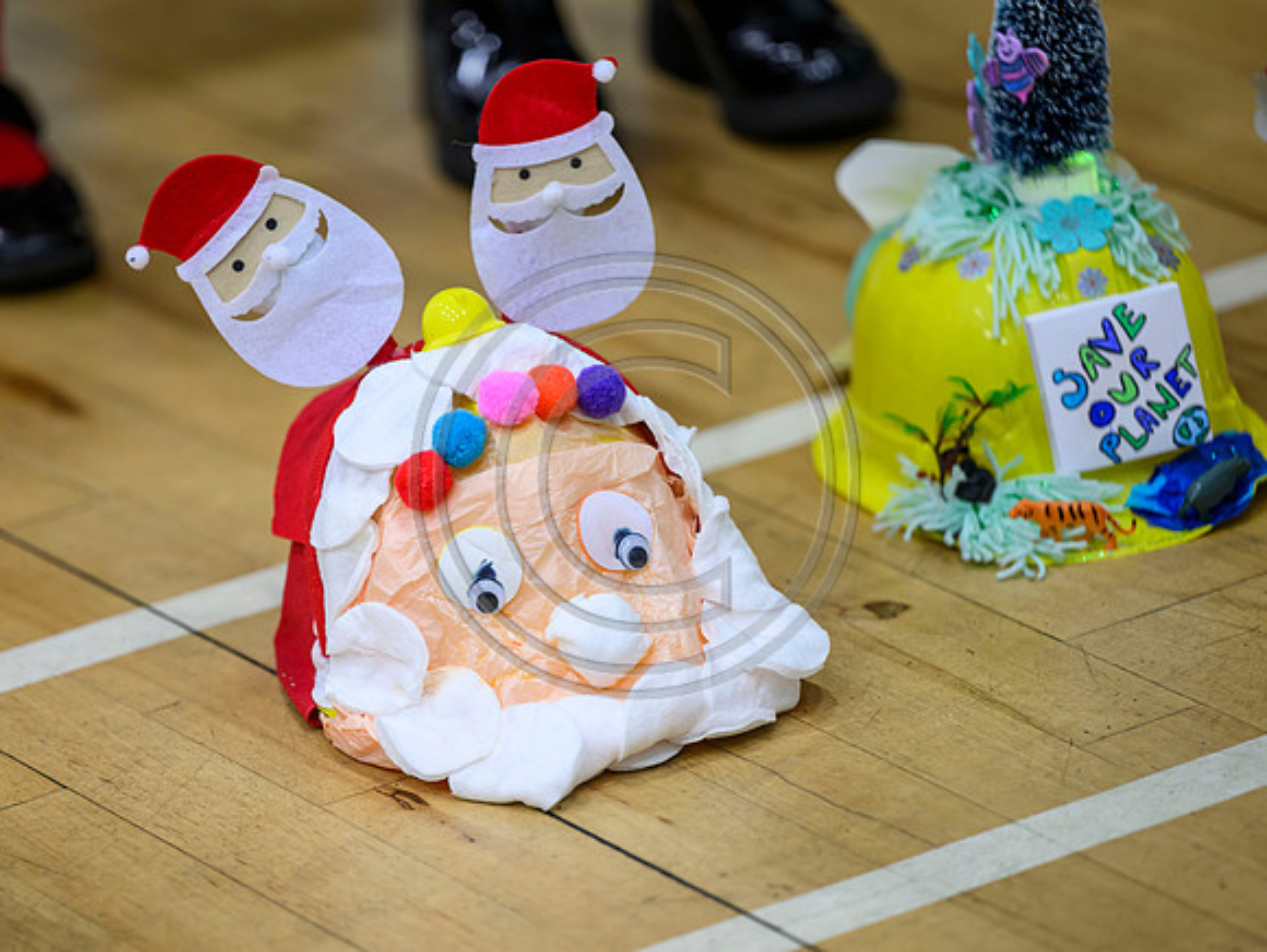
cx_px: 484
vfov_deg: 6.3
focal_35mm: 237
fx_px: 8699
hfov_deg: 8.3
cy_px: 522
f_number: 2.8
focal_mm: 200
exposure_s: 1/160
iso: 1000
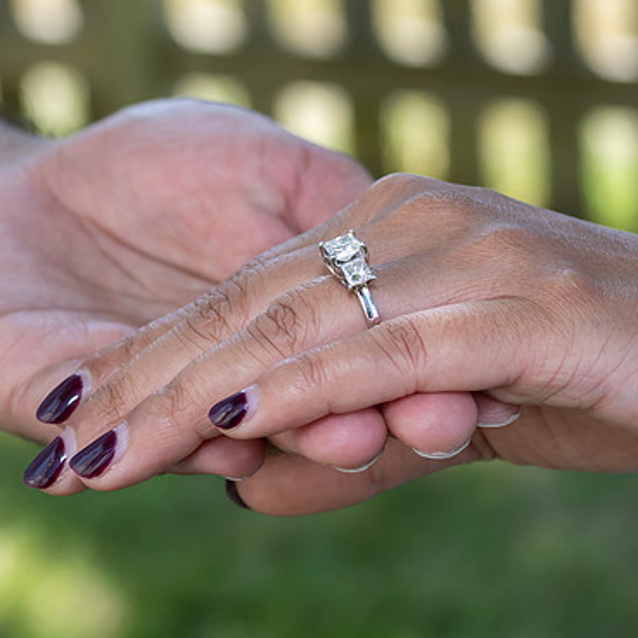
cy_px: 362
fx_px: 3315
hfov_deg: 10.9
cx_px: 562
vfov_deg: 11.0
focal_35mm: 159
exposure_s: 1/250
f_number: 5
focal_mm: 55
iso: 360
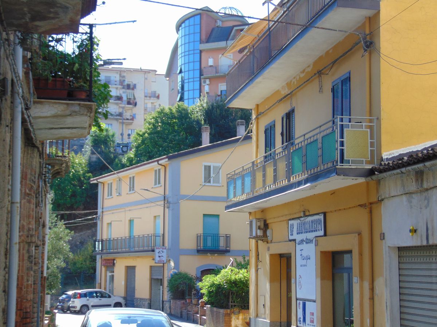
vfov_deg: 20.7
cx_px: 218
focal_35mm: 71
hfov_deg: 27.4
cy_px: 164
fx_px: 896
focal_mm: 12.8
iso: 80
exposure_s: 1/400
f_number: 3.7
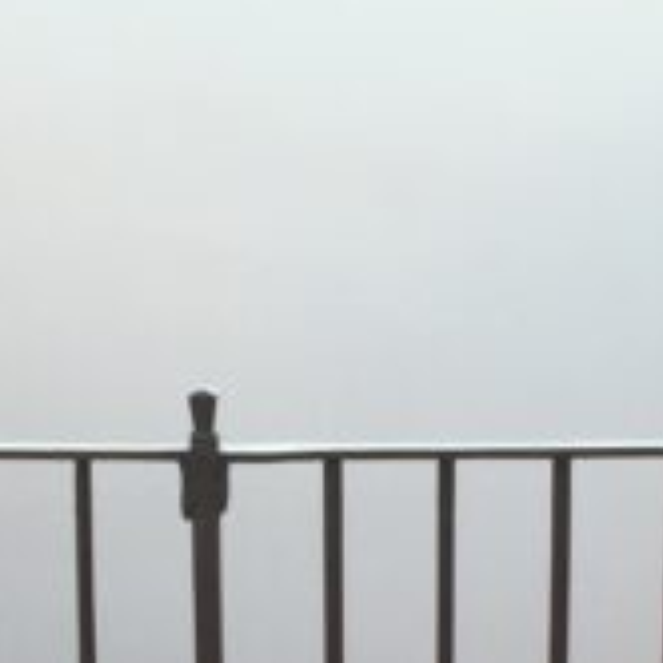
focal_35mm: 158
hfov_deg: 11.1
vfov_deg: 10.4
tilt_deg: -21.3
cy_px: 1230
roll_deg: -0.1
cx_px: 304
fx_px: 3424
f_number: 2.2
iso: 32
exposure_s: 1/100
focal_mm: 4.15
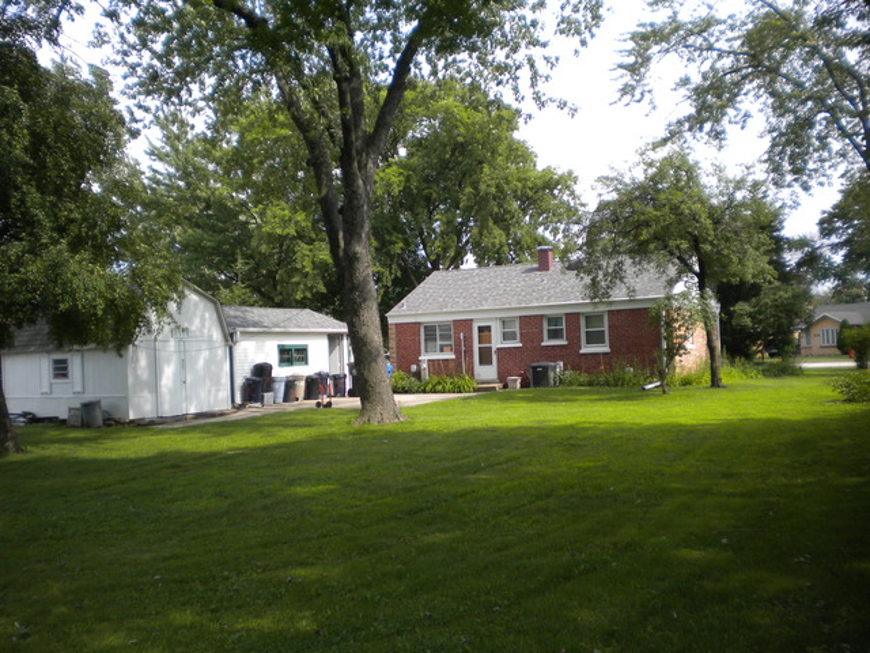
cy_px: 326
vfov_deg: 40.7
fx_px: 880
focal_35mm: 35
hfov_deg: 52.6
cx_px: 435
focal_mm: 6.3
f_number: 3.1
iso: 80
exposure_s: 1/602
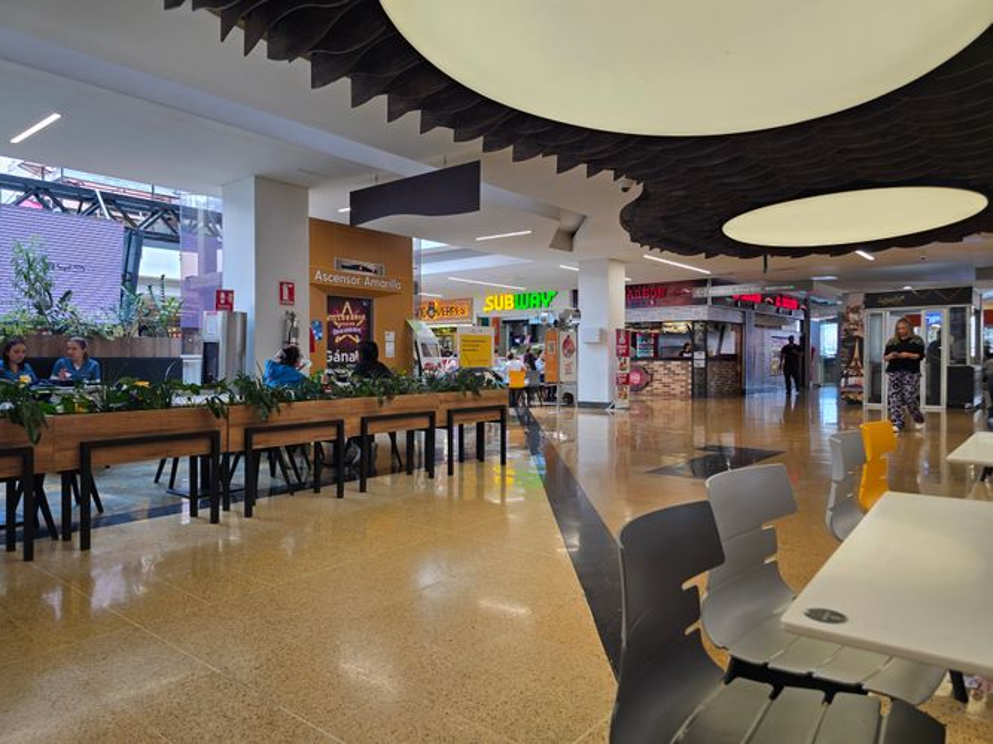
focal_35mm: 23
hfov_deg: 73.9
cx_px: 496
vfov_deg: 58.9
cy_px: 372
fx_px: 660
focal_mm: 6.3
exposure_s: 1/60
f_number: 1.7
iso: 40
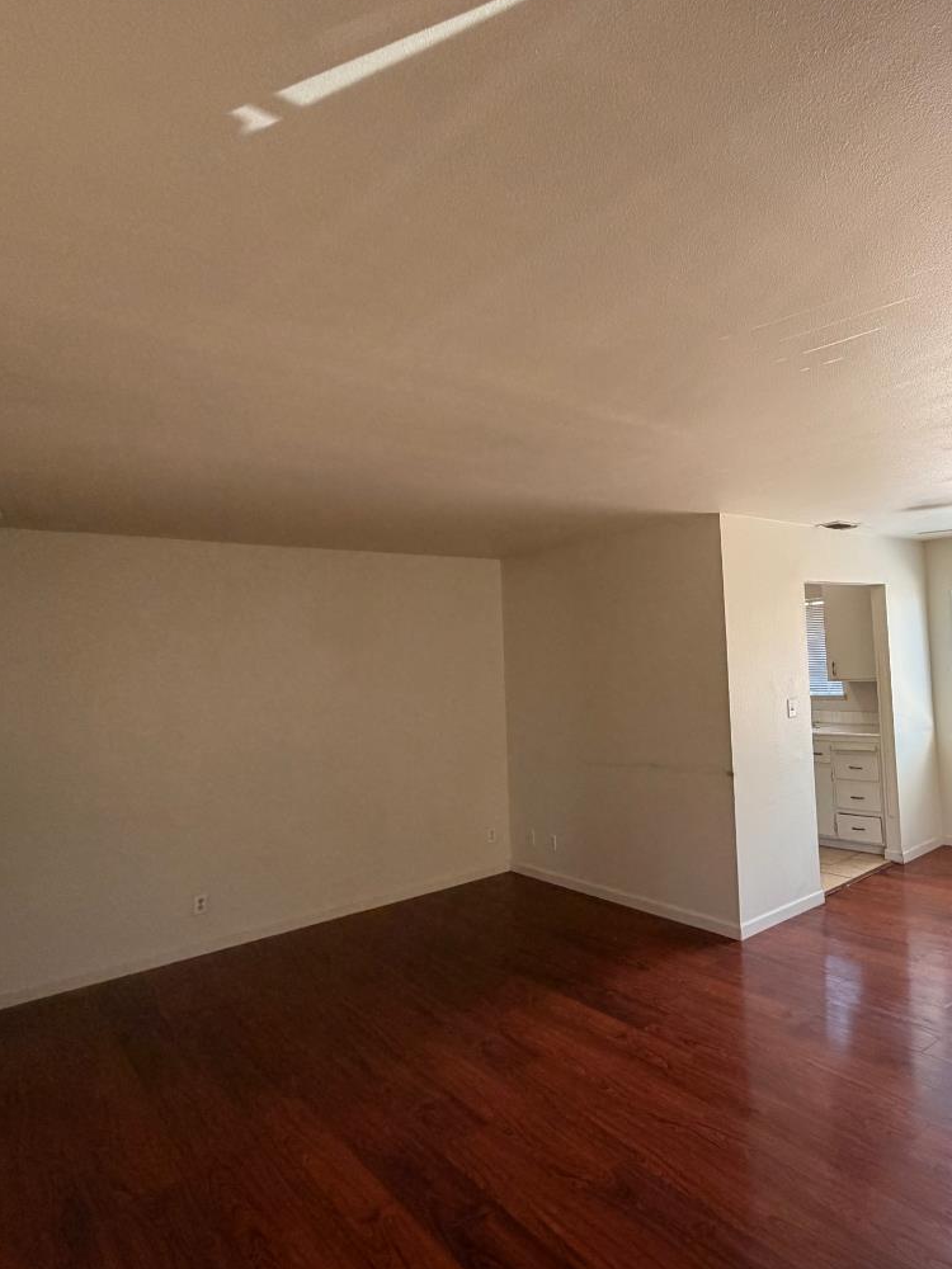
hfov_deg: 59.7
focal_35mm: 21
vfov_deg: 79.0
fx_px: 770
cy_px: 614
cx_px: 726
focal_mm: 2.22
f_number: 2.2
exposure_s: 1/121
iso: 250
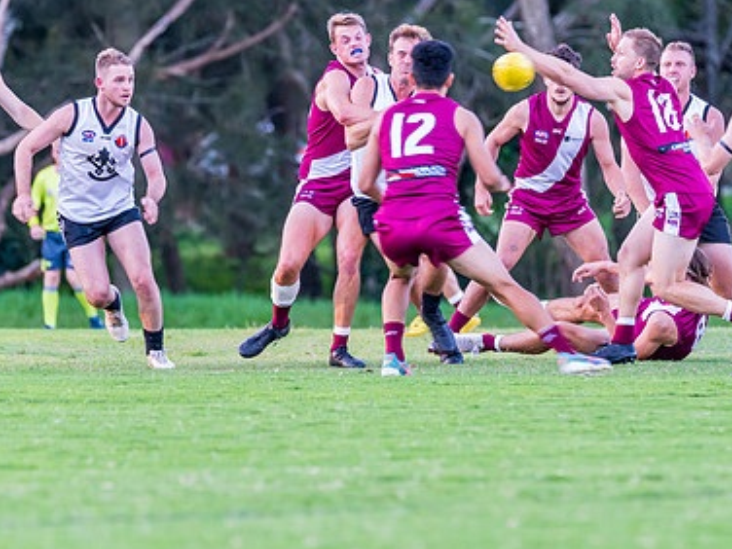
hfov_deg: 3.7
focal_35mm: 529
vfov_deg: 2.8
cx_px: 432
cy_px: 250
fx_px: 11186
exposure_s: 1/200
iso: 1600
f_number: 6
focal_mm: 350
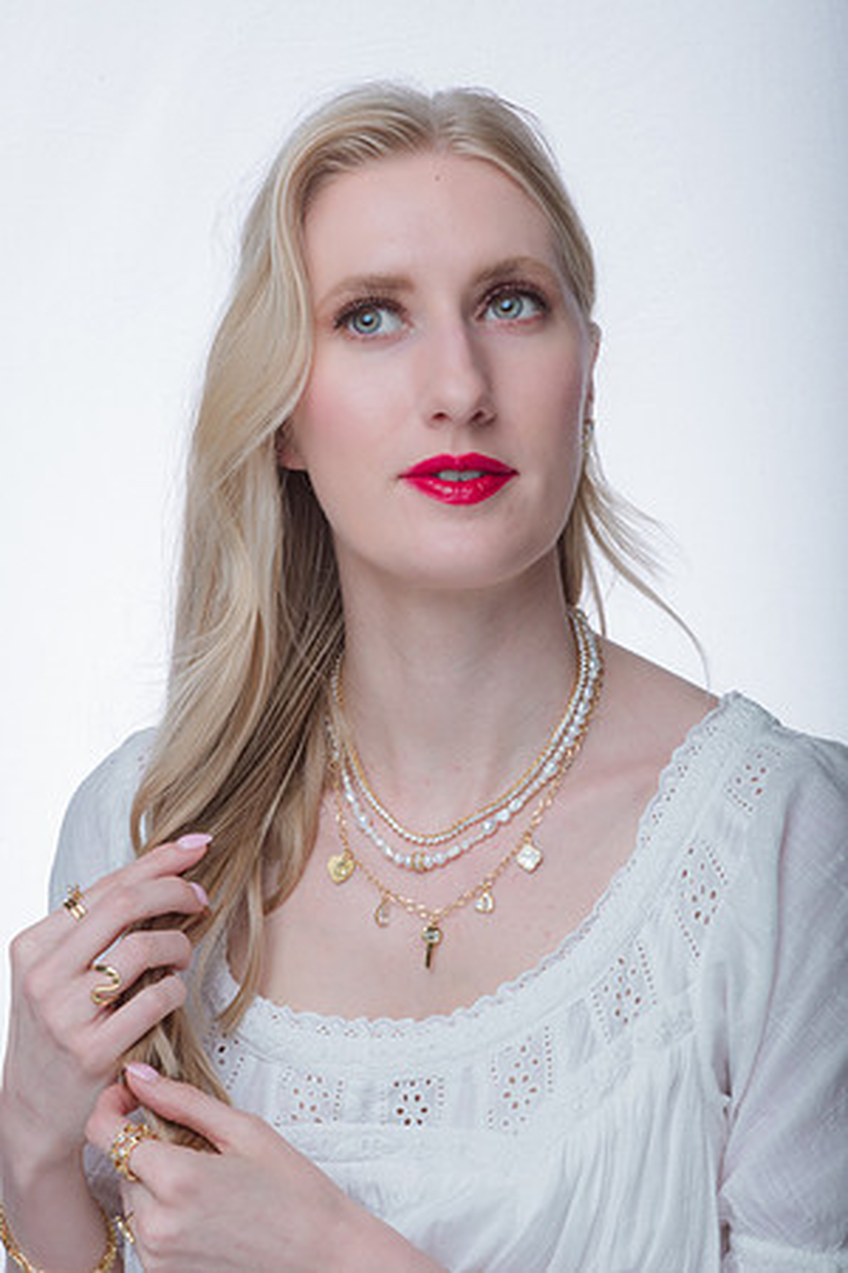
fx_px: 3710
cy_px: 636
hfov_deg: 13.0
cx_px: 424
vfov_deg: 19.5
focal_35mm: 105
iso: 400
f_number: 36
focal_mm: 105
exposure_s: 1/250
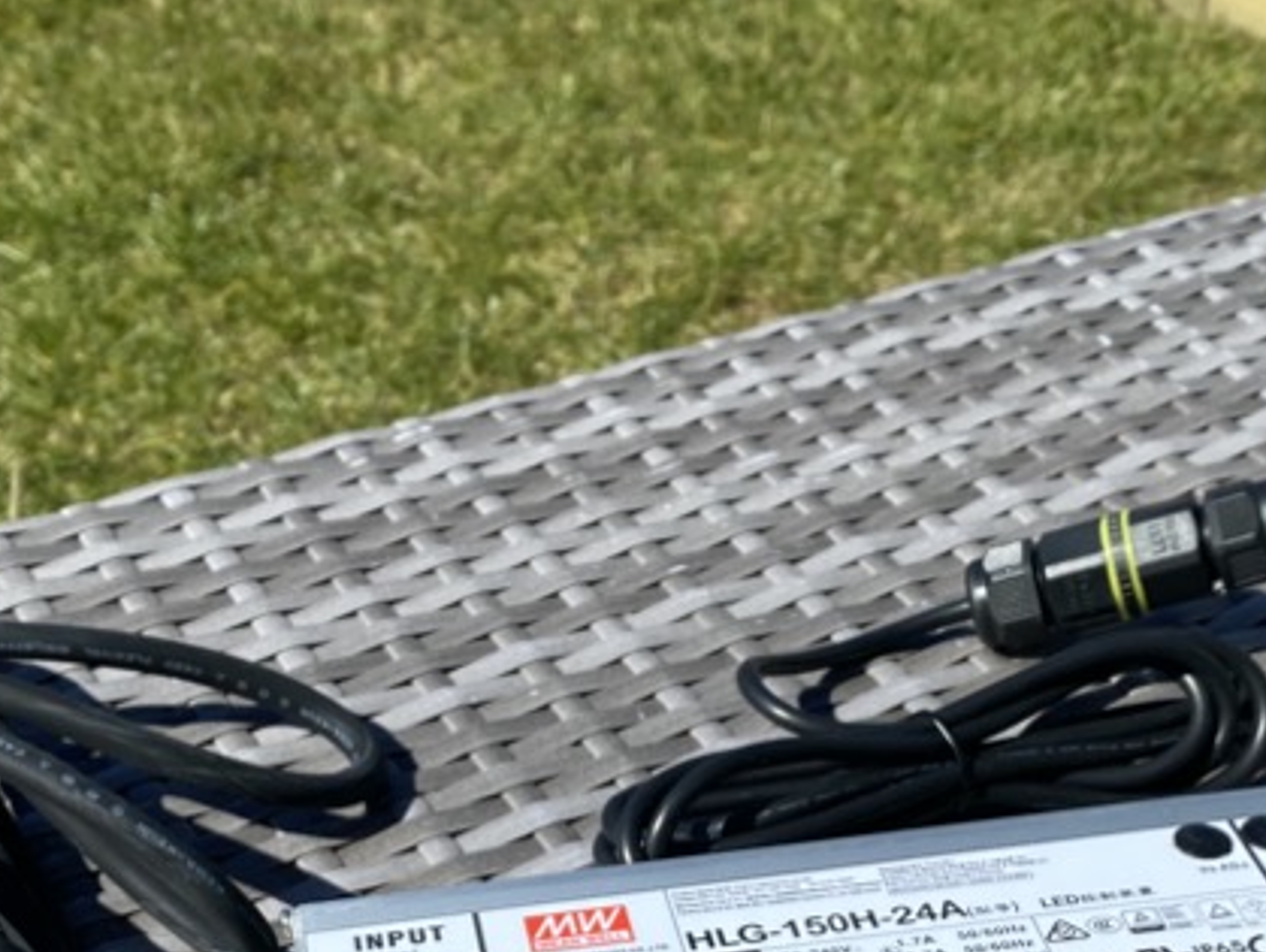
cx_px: 644
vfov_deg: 22.6
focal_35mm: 62
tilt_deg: -40.2
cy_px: 982
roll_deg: +0.2
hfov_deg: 31.2
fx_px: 2269
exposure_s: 1/4115
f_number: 1.8
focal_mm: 4.25
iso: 32
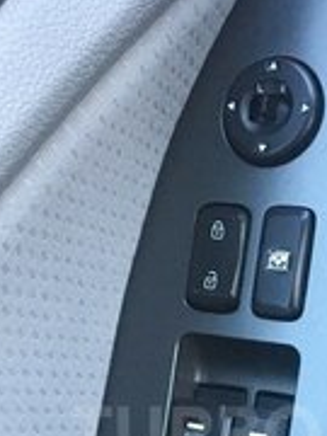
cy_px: 434
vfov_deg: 23.4
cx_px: 257
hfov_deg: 18.3
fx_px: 1008
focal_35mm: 80
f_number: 2.2
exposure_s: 1/30
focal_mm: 4.15
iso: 160
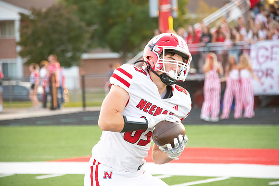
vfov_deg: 7.2
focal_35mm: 190
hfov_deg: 10.8
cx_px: 140
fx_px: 1473
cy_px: 93
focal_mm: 190
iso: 4000
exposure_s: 1/640
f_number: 5.6
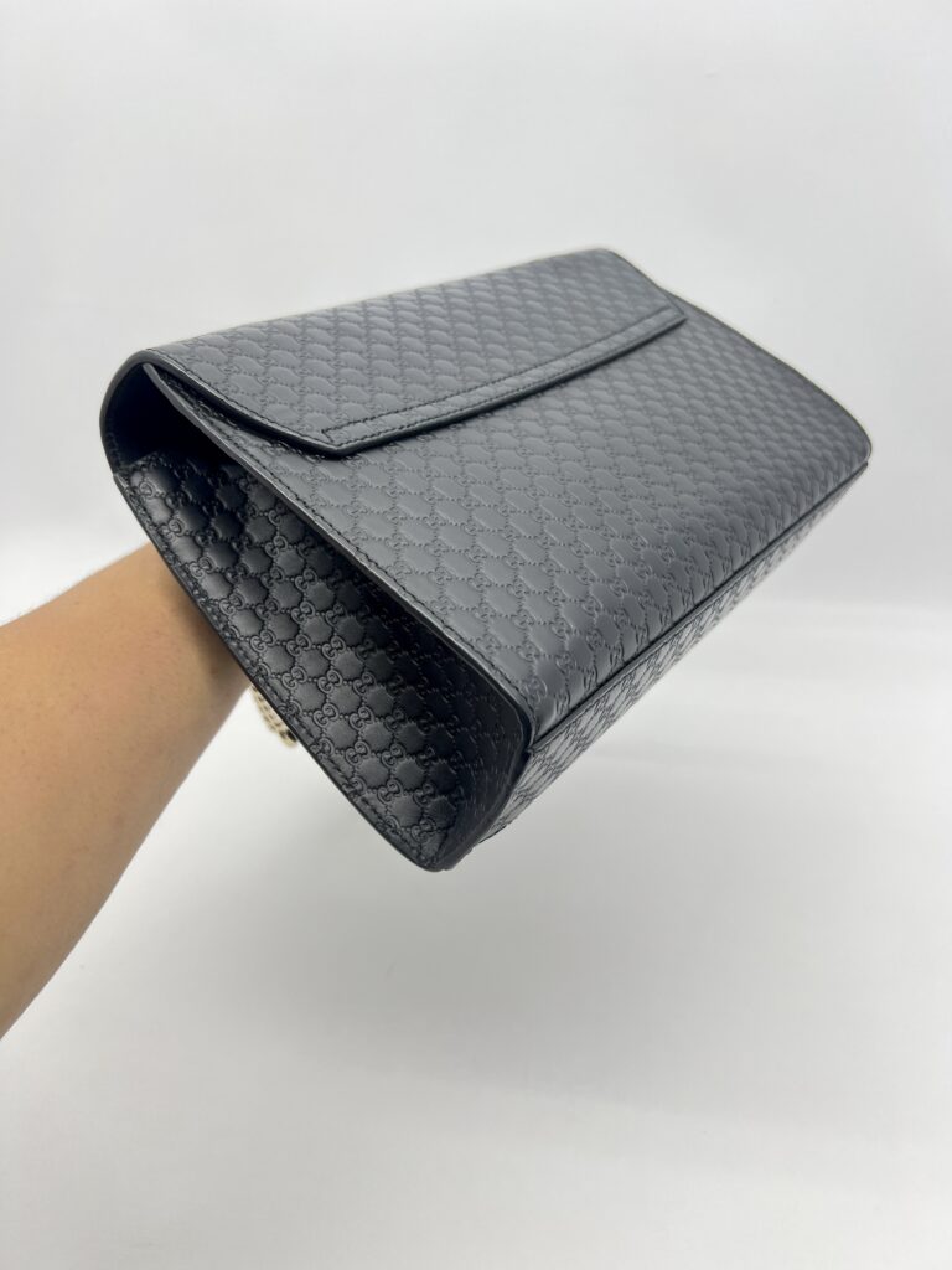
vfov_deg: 67.3
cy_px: 635
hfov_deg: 53.1
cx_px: 476
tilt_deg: -32.9
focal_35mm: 26
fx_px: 953
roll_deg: +0.4
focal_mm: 5.7
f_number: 1.5
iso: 40
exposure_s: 1/100
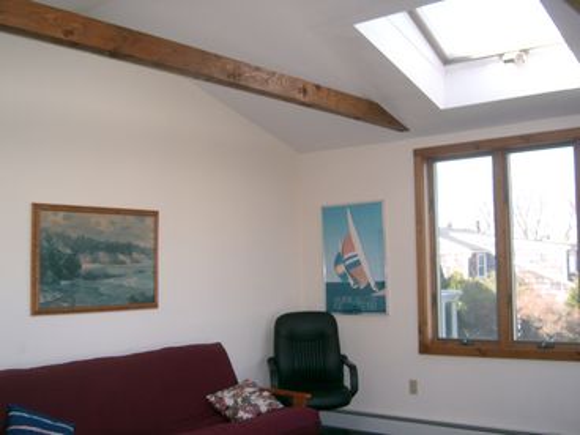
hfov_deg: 47.9
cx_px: 290
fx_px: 653
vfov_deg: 36.8
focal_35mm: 39
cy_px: 218
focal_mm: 8
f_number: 2.8
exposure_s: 1/100
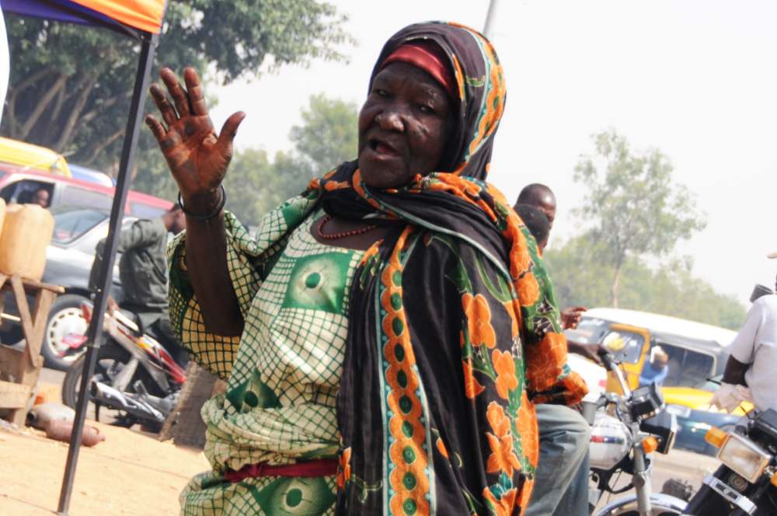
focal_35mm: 54
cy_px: 258
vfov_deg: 25.0
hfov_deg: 36.9
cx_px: 388
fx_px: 1164
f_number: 4.5
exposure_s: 1/1000
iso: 250
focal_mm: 36
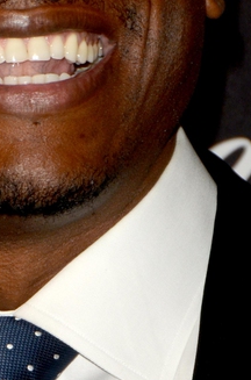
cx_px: 9
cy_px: 142
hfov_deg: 2.0
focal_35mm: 688
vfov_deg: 3.0
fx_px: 7241
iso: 400
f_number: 8
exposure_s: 1/250
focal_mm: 150
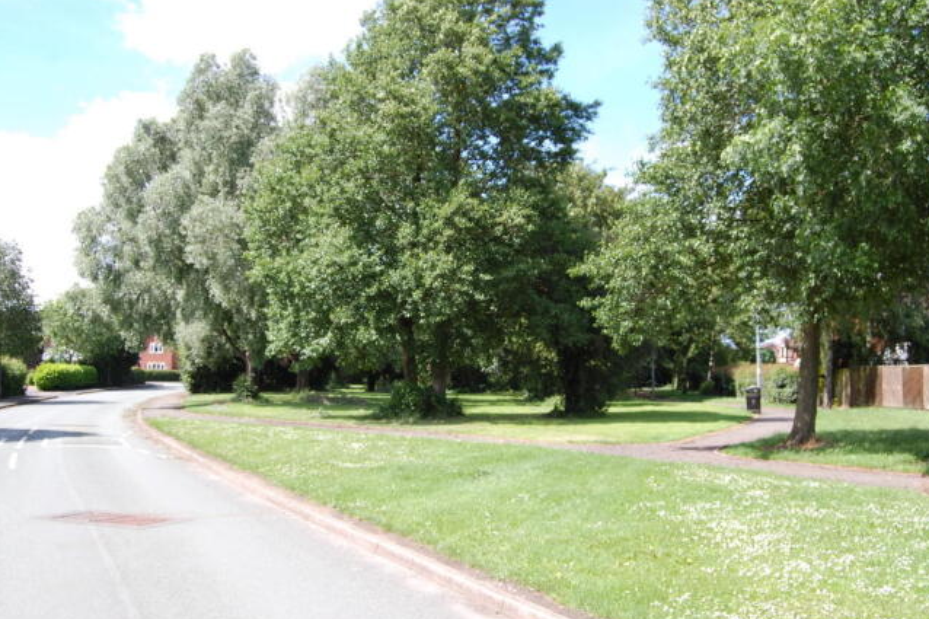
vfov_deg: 35.9
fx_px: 955
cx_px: 472
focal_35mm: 37
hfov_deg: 51.9
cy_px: 315
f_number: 7.1
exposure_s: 1/200
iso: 200
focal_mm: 24
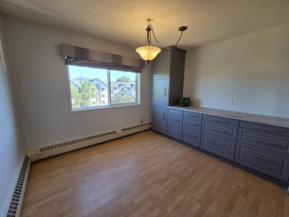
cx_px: 144
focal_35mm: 13
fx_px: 109
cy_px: 108
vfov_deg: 89.9
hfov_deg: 106.2
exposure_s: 1/120
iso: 80
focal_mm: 2.2
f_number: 2.2
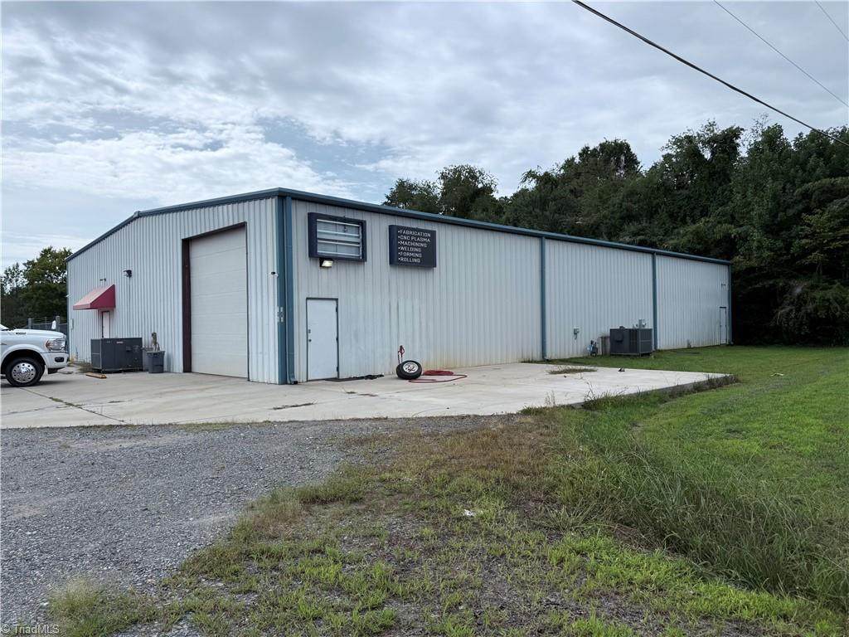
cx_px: 424
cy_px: 318
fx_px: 589
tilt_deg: +1.0
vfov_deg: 56.8
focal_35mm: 24
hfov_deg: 71.6
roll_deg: +0.8
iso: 80
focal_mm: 6.76
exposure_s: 1/5714
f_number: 1.78
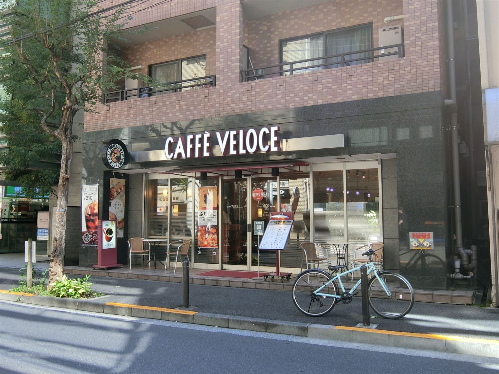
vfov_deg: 41.8
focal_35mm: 34
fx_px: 490
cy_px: 187
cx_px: 250
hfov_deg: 54.0
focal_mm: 7.2
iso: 100
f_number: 3.4
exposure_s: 1/125
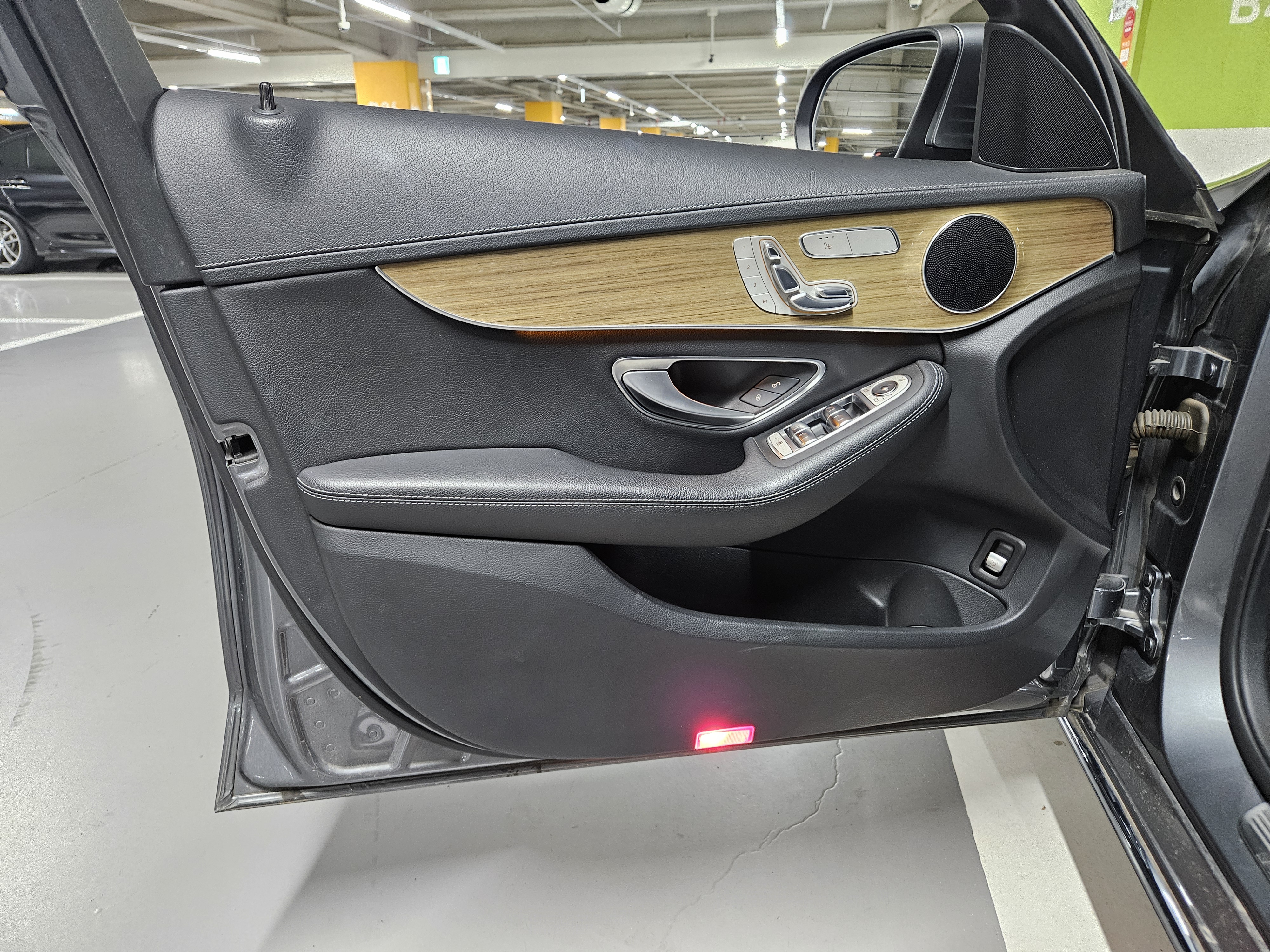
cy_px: 476
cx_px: 635
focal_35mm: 23
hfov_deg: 73.9
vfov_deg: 58.9
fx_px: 844
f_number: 1.8
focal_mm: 5.4
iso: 640
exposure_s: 1/30
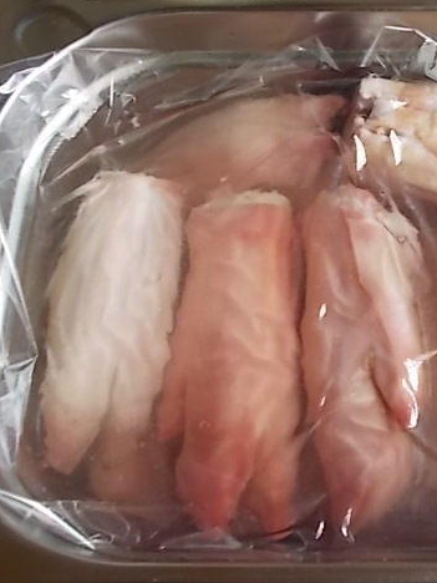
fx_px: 690
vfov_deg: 45.8
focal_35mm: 41
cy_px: 295
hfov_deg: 34.4
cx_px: 327
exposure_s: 1/13
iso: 200
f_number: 3.4
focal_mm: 5.3
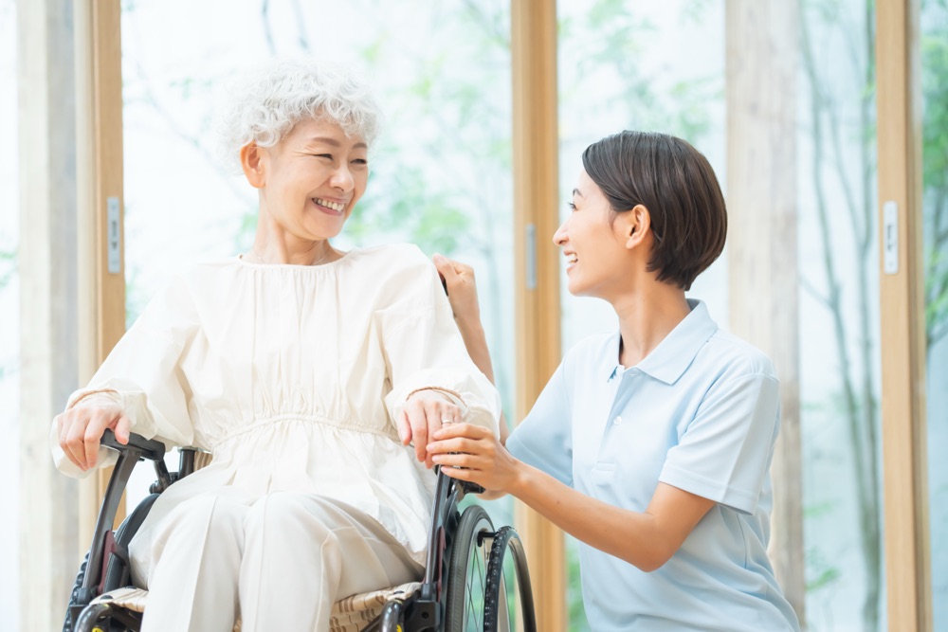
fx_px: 3213
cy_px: 316
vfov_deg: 11.2
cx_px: 474
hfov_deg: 16.8
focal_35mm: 122
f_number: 4
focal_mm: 122
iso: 1250
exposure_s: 1/200
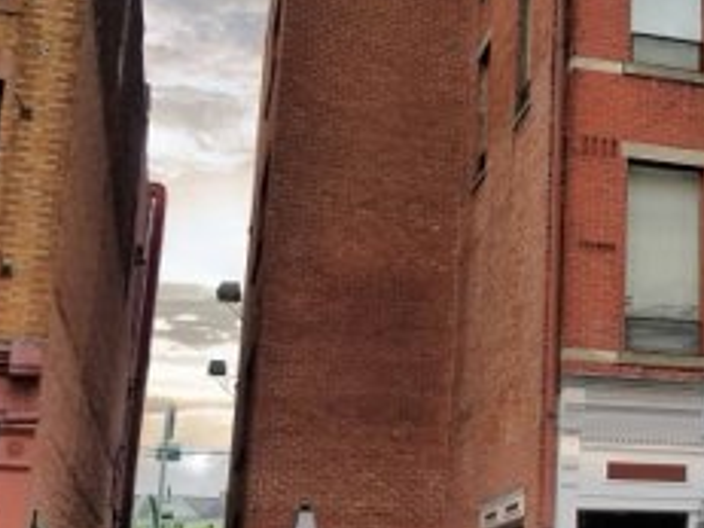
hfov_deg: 25.1
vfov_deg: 20.4
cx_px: 780
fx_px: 1464
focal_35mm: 72
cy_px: 299
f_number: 1.7
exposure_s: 1/2616
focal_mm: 4.25
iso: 50
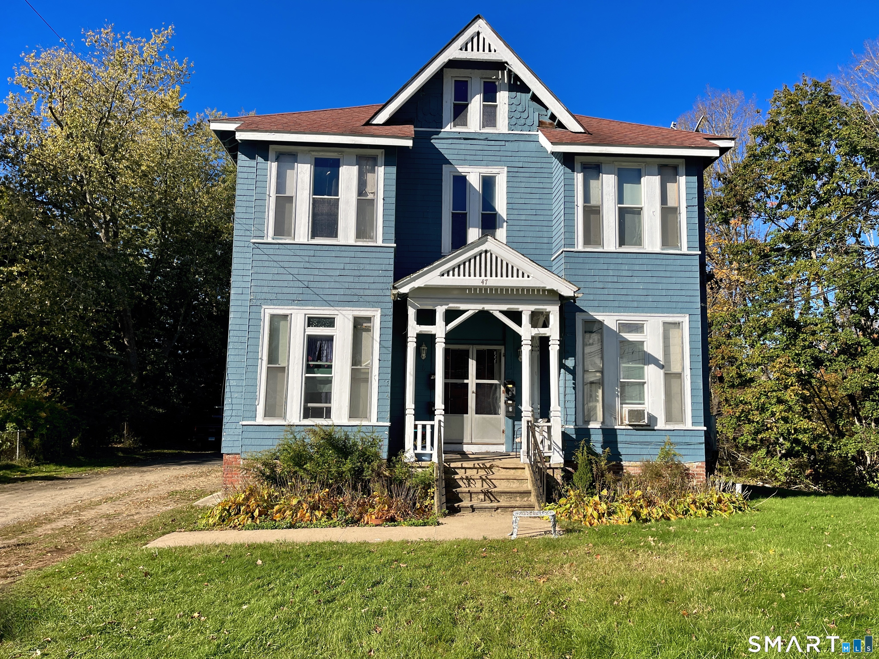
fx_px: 660
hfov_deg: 67.3
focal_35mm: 26
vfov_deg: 53.1
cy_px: 330
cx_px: 440
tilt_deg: +7.0
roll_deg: +0.9
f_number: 1.6
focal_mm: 5.1
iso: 50
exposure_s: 1/3623
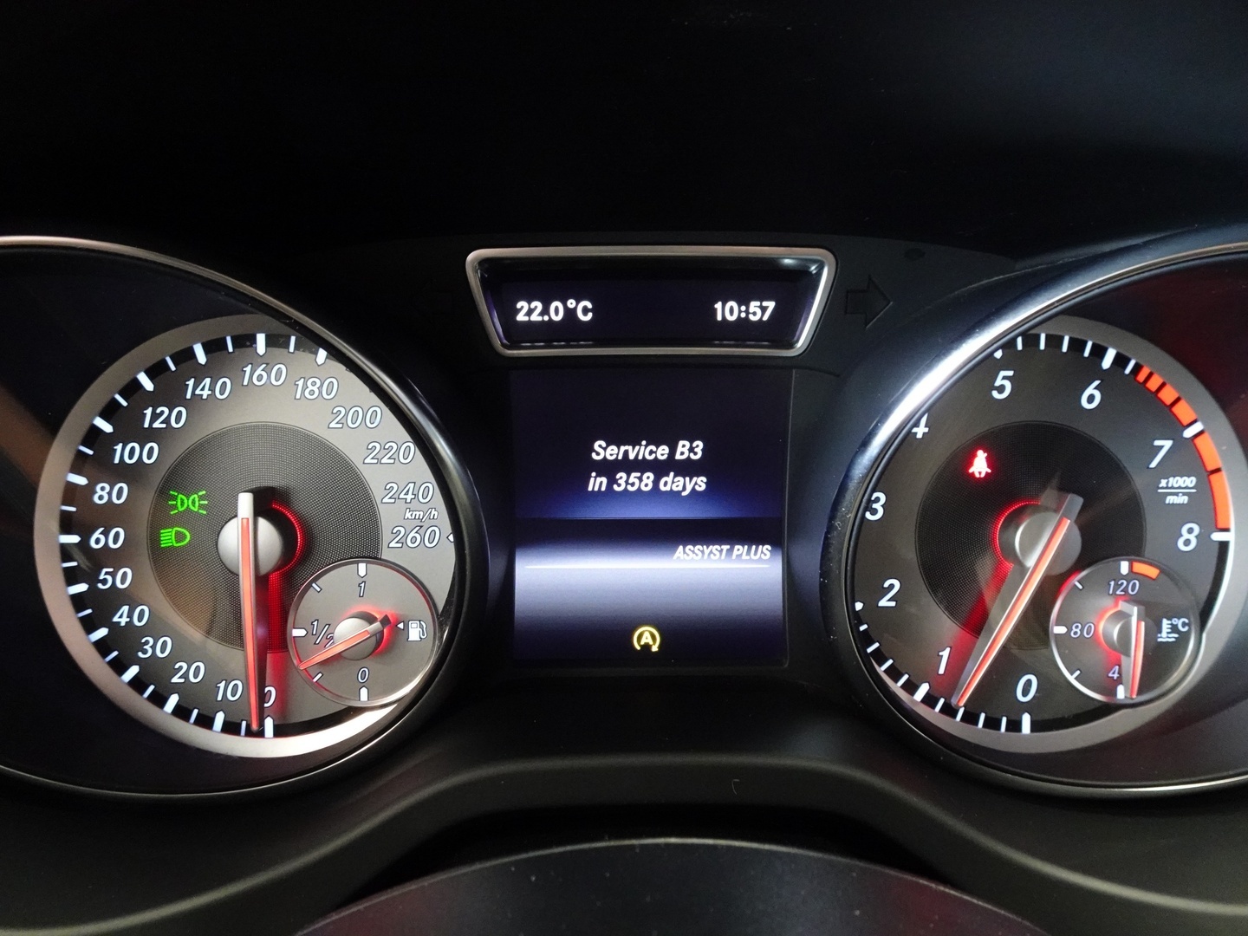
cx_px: 624
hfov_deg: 71.6
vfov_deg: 56.8
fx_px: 865
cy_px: 468
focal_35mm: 24
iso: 800
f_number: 3.5
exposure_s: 1/8
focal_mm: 4.25
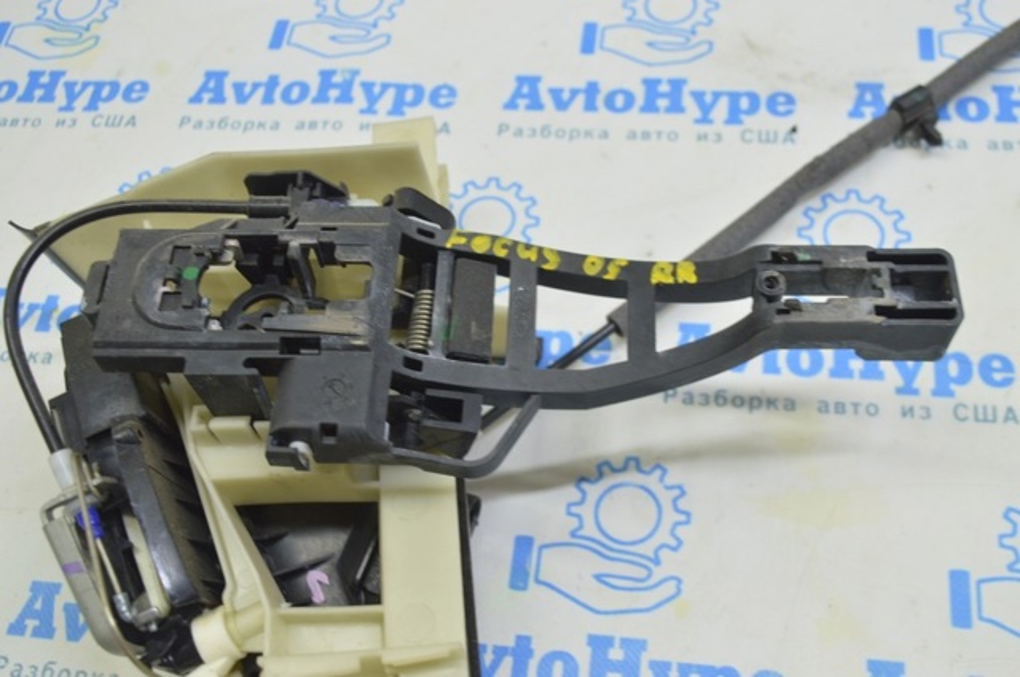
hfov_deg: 46.5
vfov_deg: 31.8
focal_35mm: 42
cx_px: 510
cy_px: 338
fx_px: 1188
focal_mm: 28
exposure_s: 1/20
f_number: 5.6
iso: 400
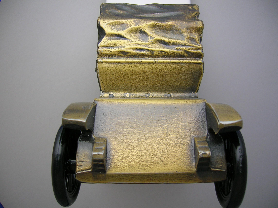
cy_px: 104
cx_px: 139
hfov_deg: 54.0
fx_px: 273
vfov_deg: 41.7
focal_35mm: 34
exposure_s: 1/9.4
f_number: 2.9
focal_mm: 5.7
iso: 50
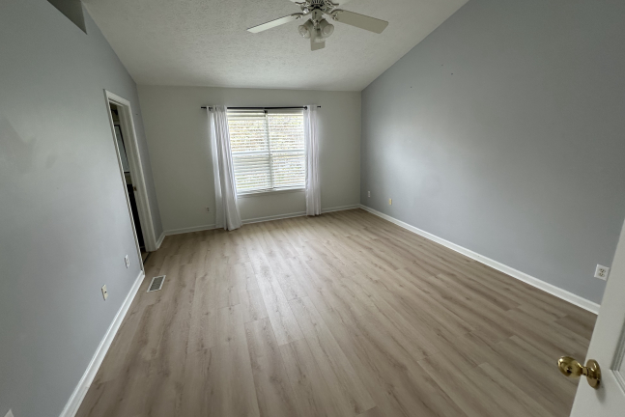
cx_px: 313
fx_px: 261
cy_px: 202
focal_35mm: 15
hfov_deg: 100.4
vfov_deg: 77.4
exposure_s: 1/99
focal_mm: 2.22
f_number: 2.2
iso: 64
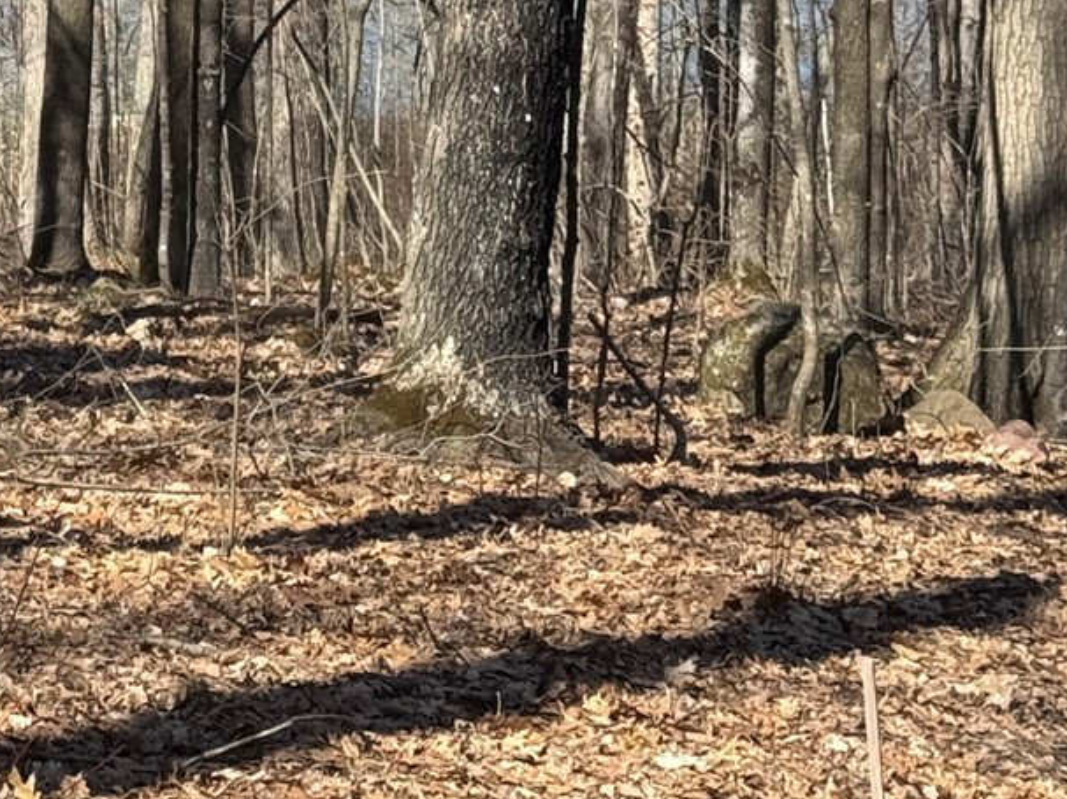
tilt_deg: -11.5
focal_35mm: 162
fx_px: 4992
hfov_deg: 11.6
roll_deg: +1.1
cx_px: -615
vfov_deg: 9.2
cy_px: 251
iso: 64
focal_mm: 6.76
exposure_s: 1/2110
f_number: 1.78
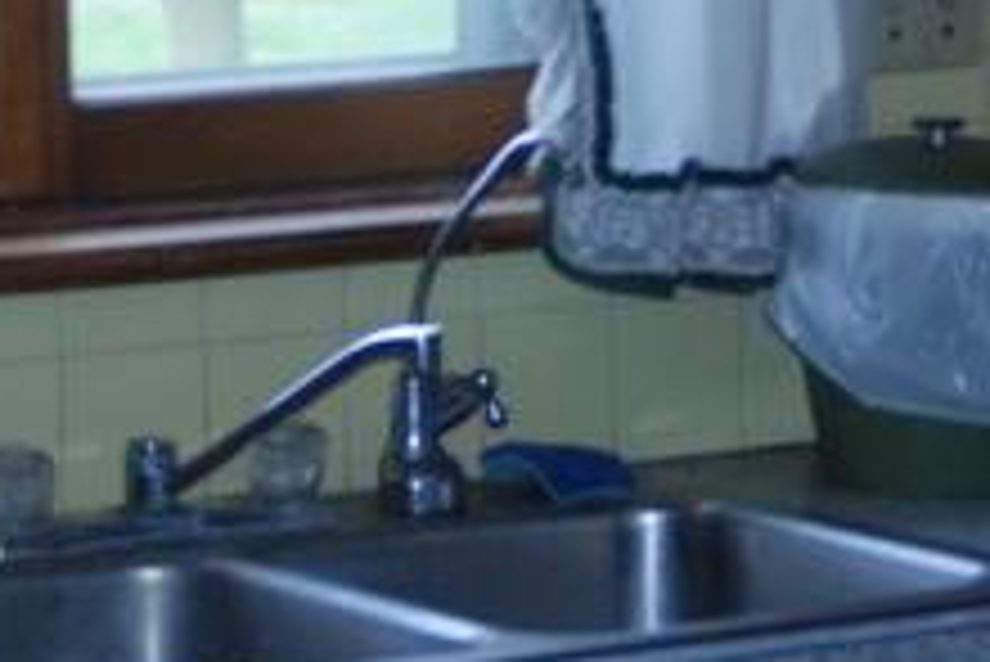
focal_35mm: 219
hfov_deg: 9.4
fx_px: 6026
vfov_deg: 6.2
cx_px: 403
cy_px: -149
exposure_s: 1/40
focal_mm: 28
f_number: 3.5
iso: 100
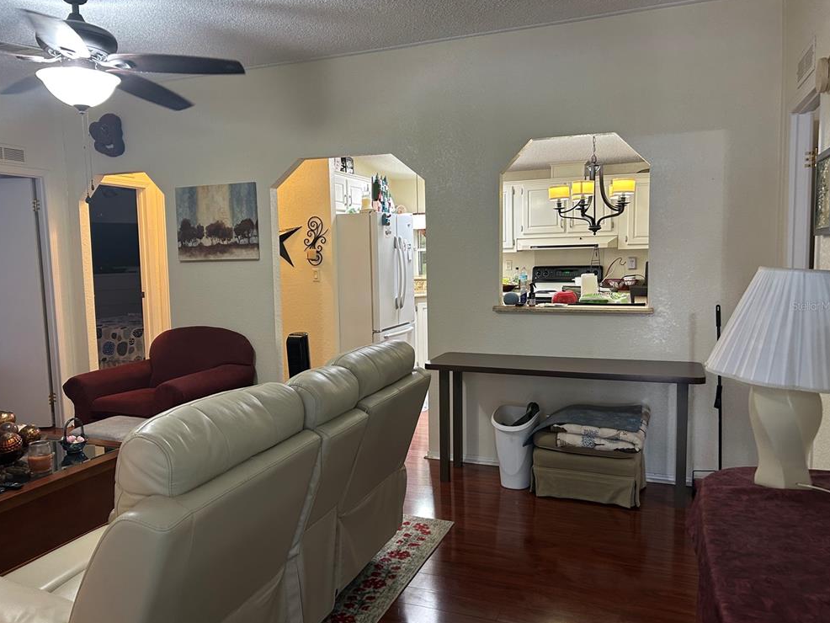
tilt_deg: -6.0
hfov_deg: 65.3
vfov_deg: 51.4
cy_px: 306
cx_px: 412
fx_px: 648
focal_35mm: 27
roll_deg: +1.7
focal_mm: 5.7
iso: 125
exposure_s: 1/62
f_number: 1.5
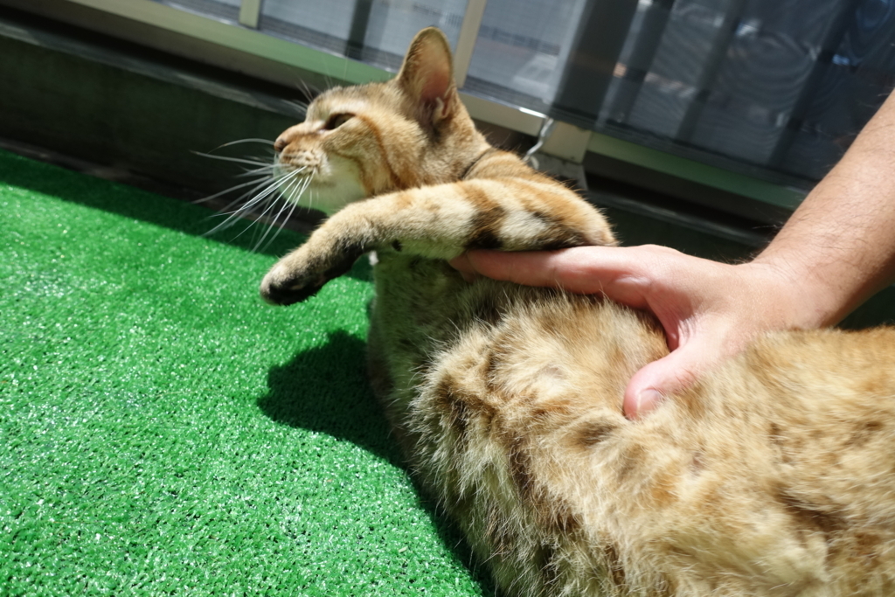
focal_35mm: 24
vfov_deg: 53.1
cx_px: 448
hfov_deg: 73.7
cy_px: 298
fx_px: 597
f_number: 4
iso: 320
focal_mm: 8.8
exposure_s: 1/250
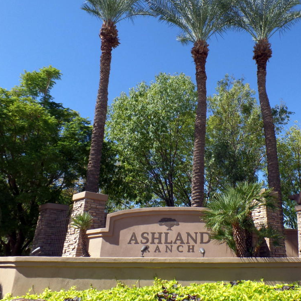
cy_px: 146
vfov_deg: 57.3
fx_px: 275
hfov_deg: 56.2
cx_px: 199
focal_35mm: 28
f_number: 3.5
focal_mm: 4.1
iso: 100
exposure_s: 1/750
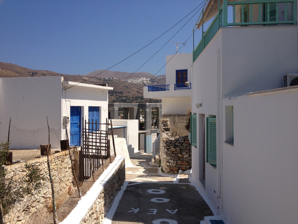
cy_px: 112
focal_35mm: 35
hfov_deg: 52.6
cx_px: 149
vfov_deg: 40.7
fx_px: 301
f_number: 2.4
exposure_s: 1/3067
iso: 50
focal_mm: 4.28
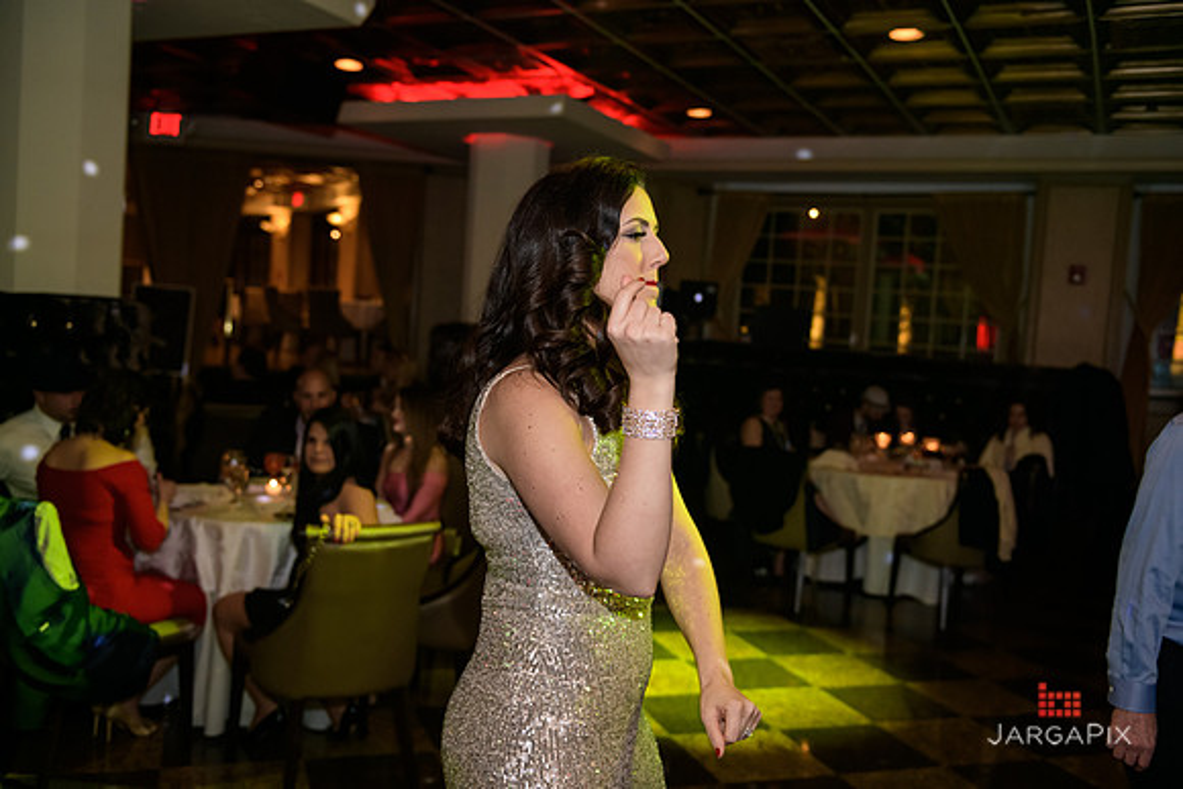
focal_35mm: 34
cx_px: 592
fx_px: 1117
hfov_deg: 55.8
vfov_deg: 38.9
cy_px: 394
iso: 1600
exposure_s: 1/125
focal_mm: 34
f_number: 3.2
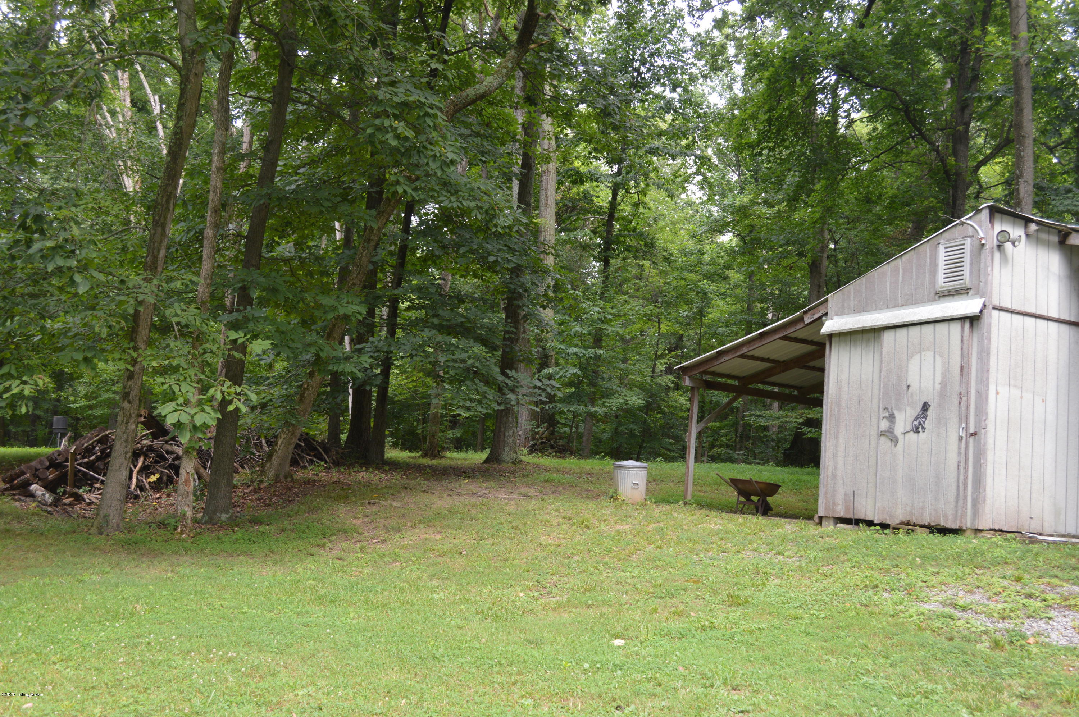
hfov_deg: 57.3
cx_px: 540
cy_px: 358
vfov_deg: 39.9
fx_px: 988
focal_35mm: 33
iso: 320
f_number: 5.6
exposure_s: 1/125
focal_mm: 22
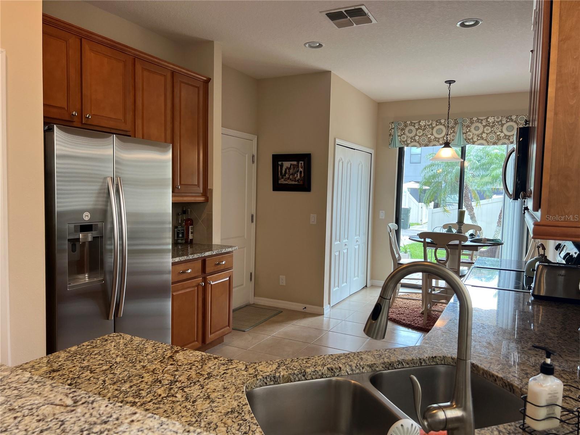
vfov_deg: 53.1
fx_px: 436
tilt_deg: -4.0
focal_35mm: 26
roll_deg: -1.1
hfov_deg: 67.3
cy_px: 218
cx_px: 290
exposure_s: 1/120
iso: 80
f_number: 1.5
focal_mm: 5.7
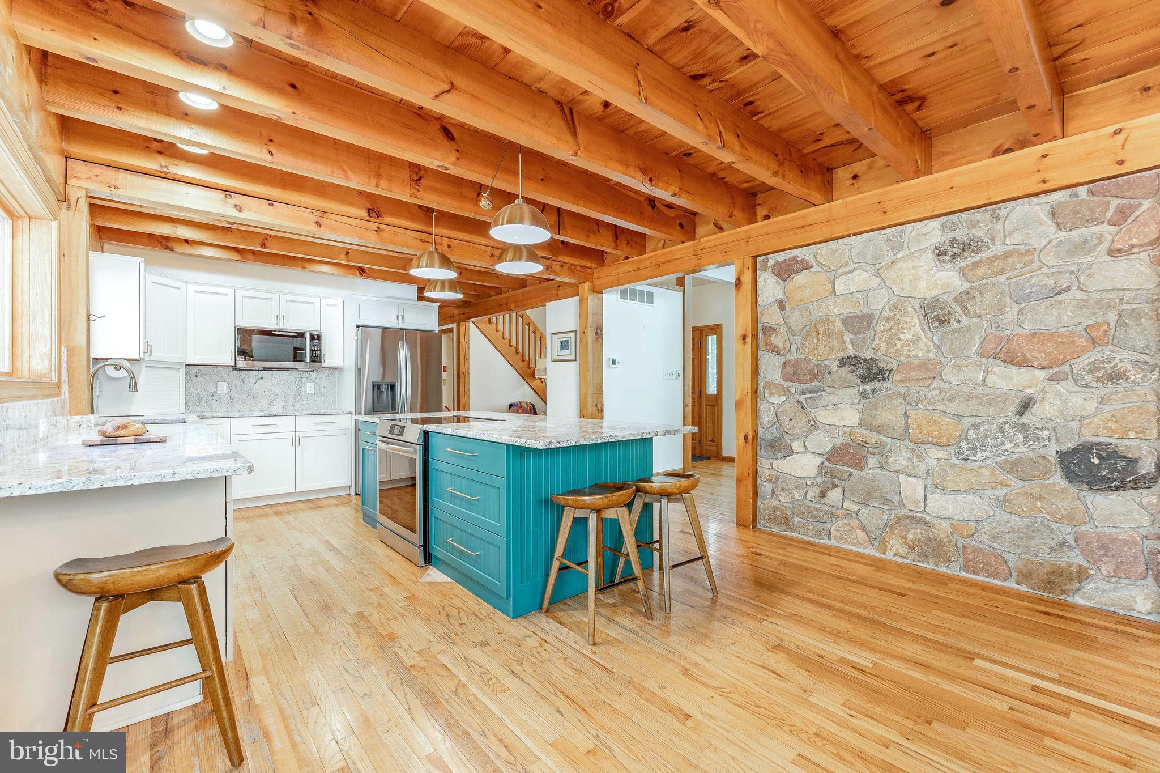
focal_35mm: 14
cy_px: 386
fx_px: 451
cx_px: 580
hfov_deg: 104.3
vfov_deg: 81.2
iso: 320
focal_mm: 14
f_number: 8
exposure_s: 1/160
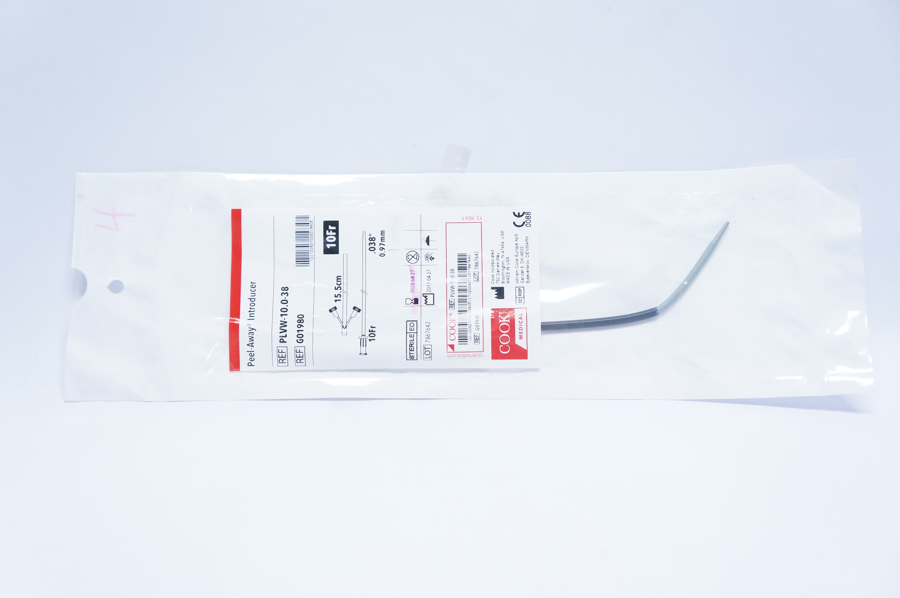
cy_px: 299
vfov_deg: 31.8
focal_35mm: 42
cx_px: 450
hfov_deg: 46.4
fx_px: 1049
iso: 1600
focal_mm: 28
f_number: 4
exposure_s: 1/200
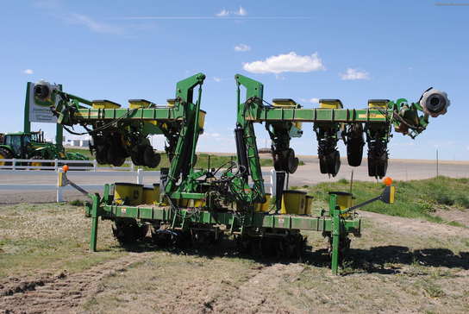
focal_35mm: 39
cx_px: 234
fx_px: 509
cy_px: 157
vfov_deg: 34.3
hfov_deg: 49.5
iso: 100
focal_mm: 26
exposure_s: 1/250
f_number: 8
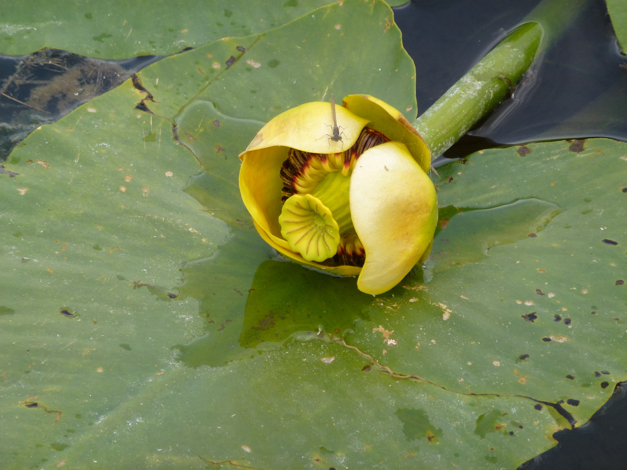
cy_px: 235
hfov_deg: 5.2
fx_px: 6955
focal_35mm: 384
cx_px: 314
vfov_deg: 3.9
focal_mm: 68.8
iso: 100
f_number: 5.9
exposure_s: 1/160
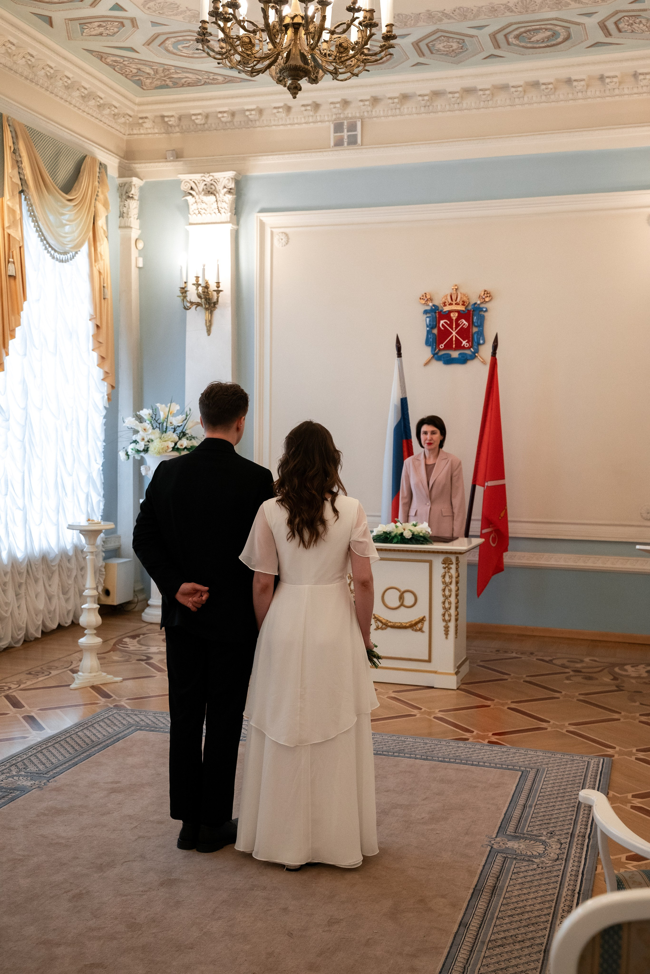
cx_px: 325
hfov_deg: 33.4
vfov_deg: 48.4
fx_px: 1082
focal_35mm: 40
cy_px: 487
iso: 2000
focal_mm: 40
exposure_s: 1/250
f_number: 4.5
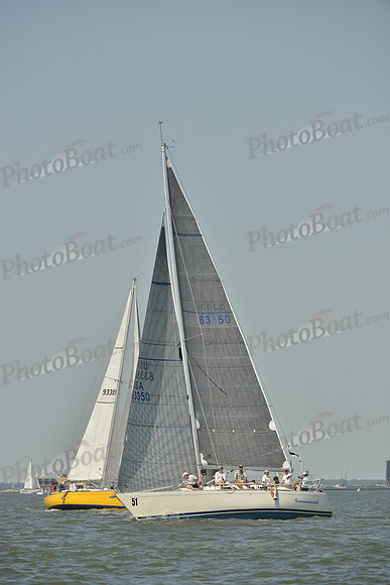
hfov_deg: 4.6
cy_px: 292
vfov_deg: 6.9
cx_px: 195
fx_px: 4872
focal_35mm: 300
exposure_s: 1/1000
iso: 200
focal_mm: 300
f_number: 8
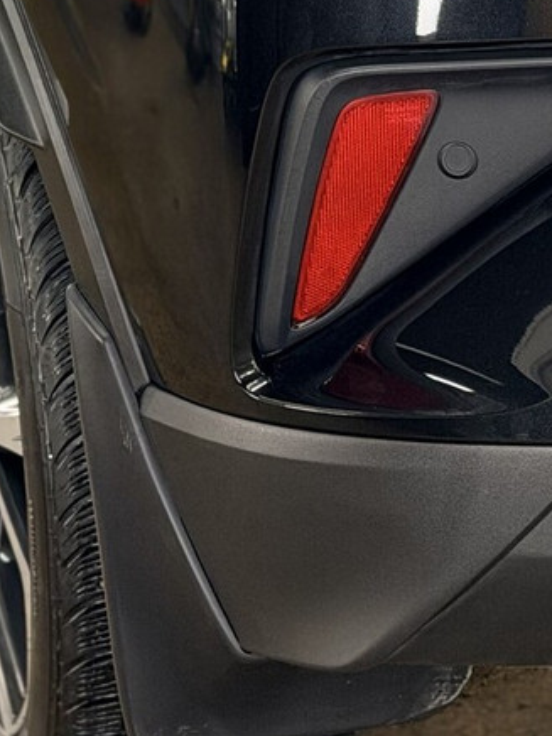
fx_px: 3742
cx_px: 417
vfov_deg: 10.7
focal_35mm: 176
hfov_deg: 8.4
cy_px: -484
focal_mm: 6.76
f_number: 1.78
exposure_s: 1/100
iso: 125
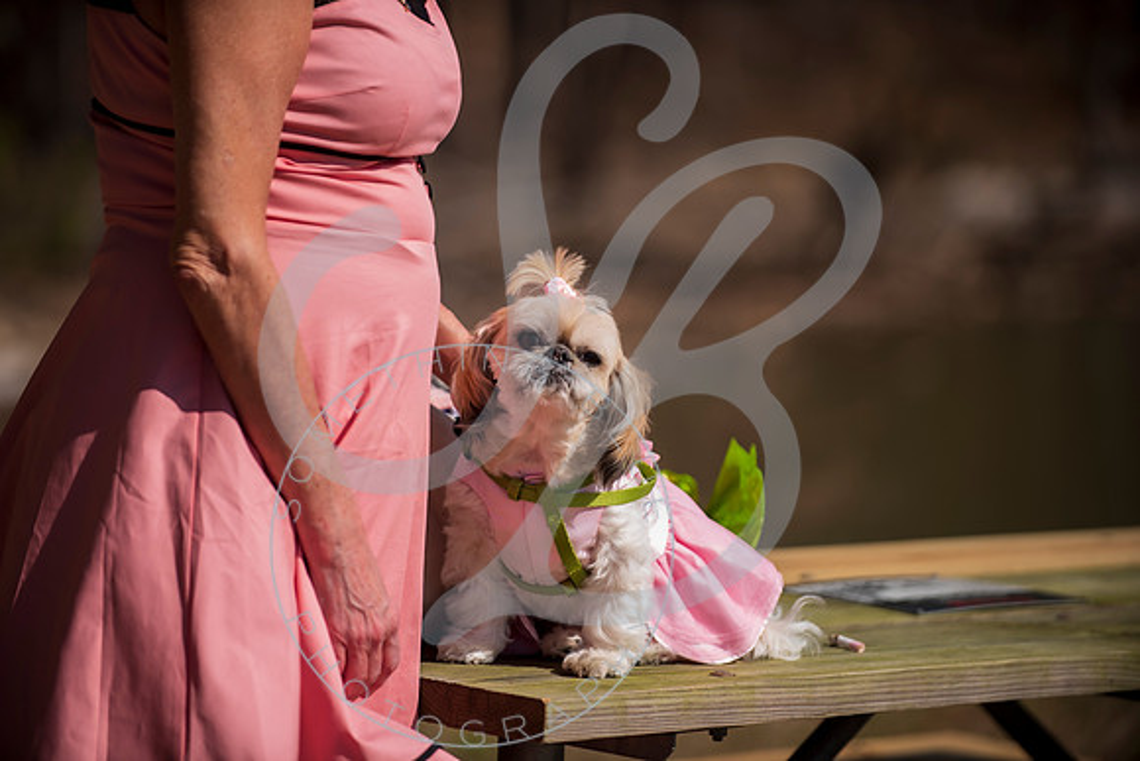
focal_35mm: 155
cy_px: 380
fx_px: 4909
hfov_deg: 13.2
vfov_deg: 8.9
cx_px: 570
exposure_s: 1/2000
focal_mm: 155
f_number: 2.8
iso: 100
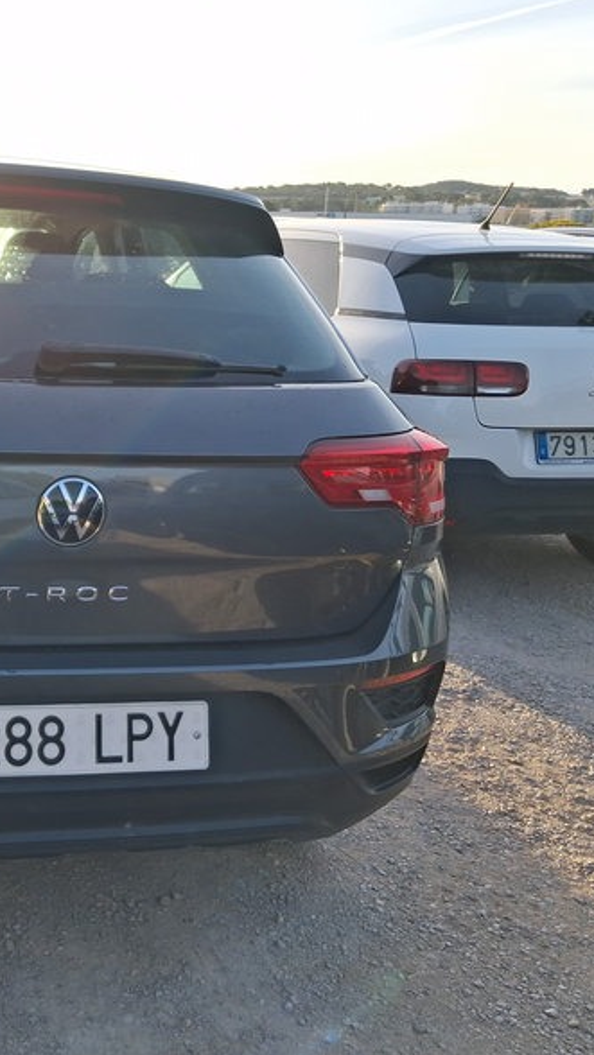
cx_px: -45
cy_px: 519
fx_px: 1119
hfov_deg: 27.4
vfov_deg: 50.5
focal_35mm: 40
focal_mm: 4
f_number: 1.8
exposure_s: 1/269
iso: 20
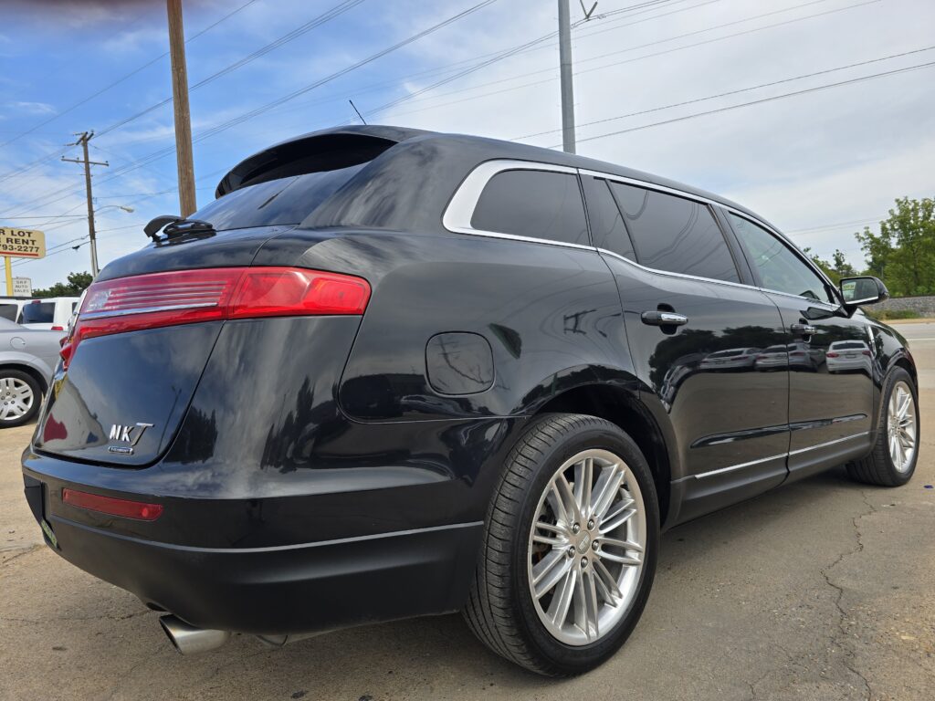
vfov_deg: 58.9
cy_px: 350
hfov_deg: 73.9
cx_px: 468
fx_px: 621
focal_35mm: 23
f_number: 1.7
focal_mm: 6.3
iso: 12
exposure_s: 1/550
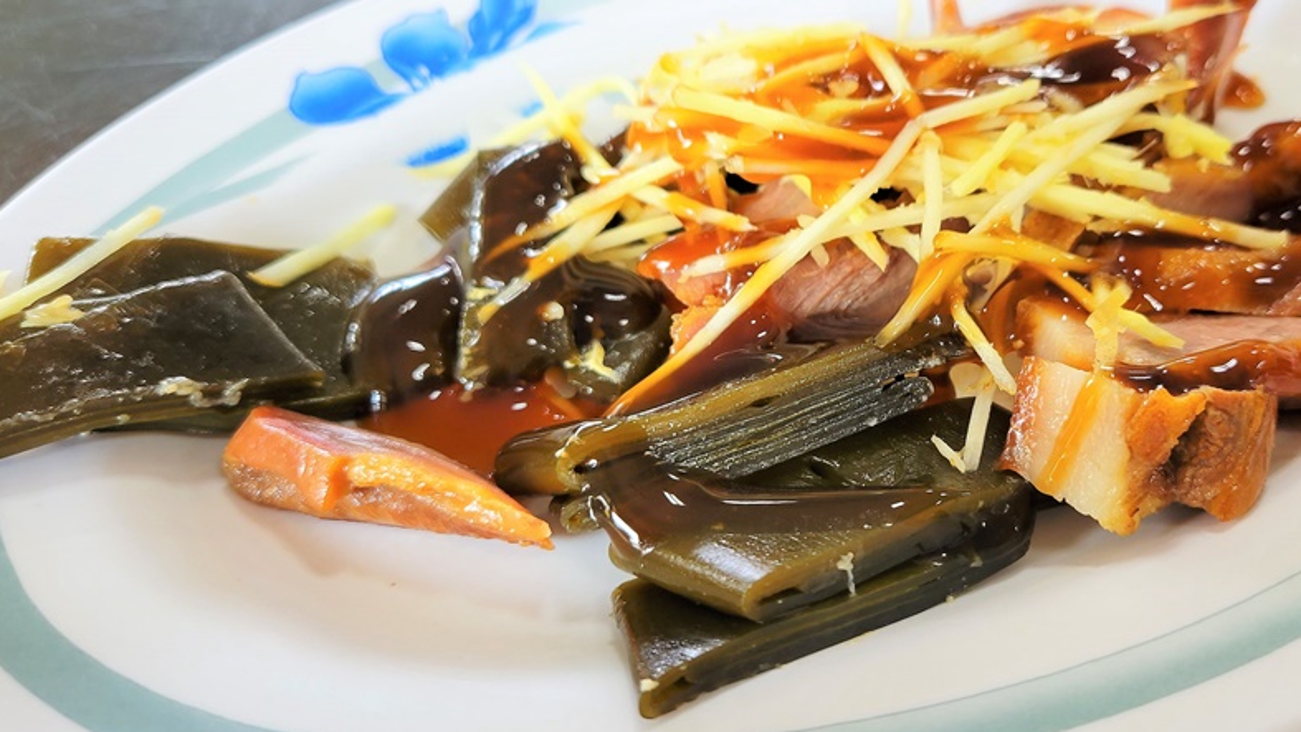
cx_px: 818
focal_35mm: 36
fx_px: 1242
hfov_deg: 54.6
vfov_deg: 32.8
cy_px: 329
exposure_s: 1/120
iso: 125
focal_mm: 5.4
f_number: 1.8
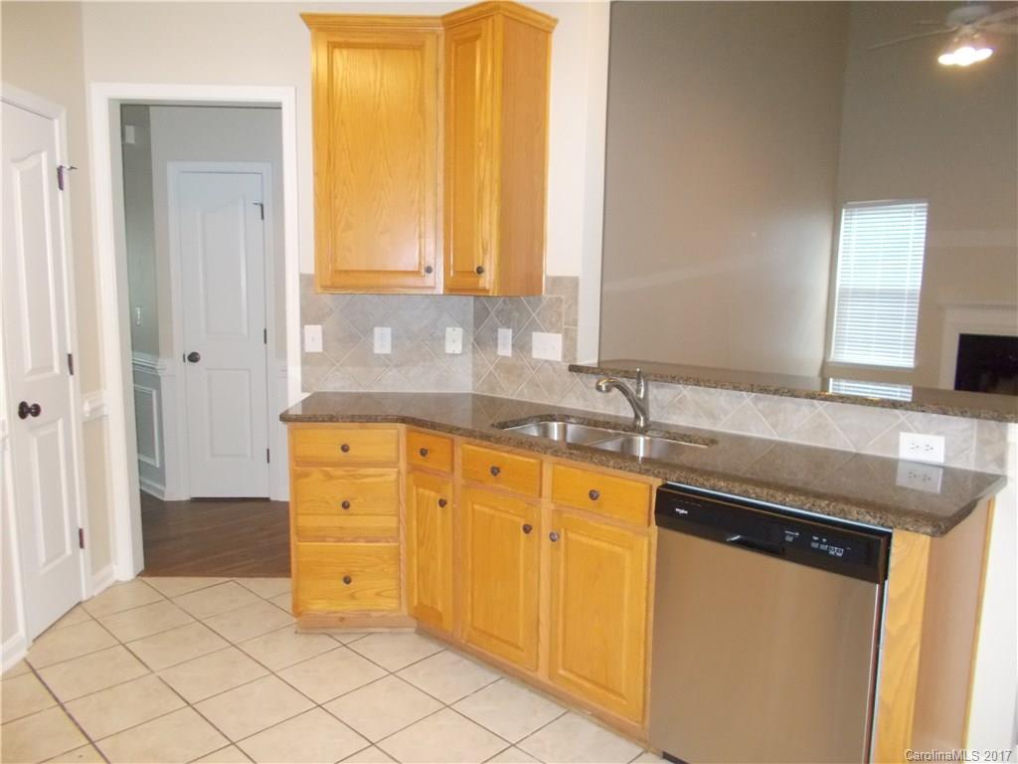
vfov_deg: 53.1
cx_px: 509
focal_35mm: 26
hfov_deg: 67.3
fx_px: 765
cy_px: 382
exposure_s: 1/25
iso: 450
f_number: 3.2
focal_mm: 4.6
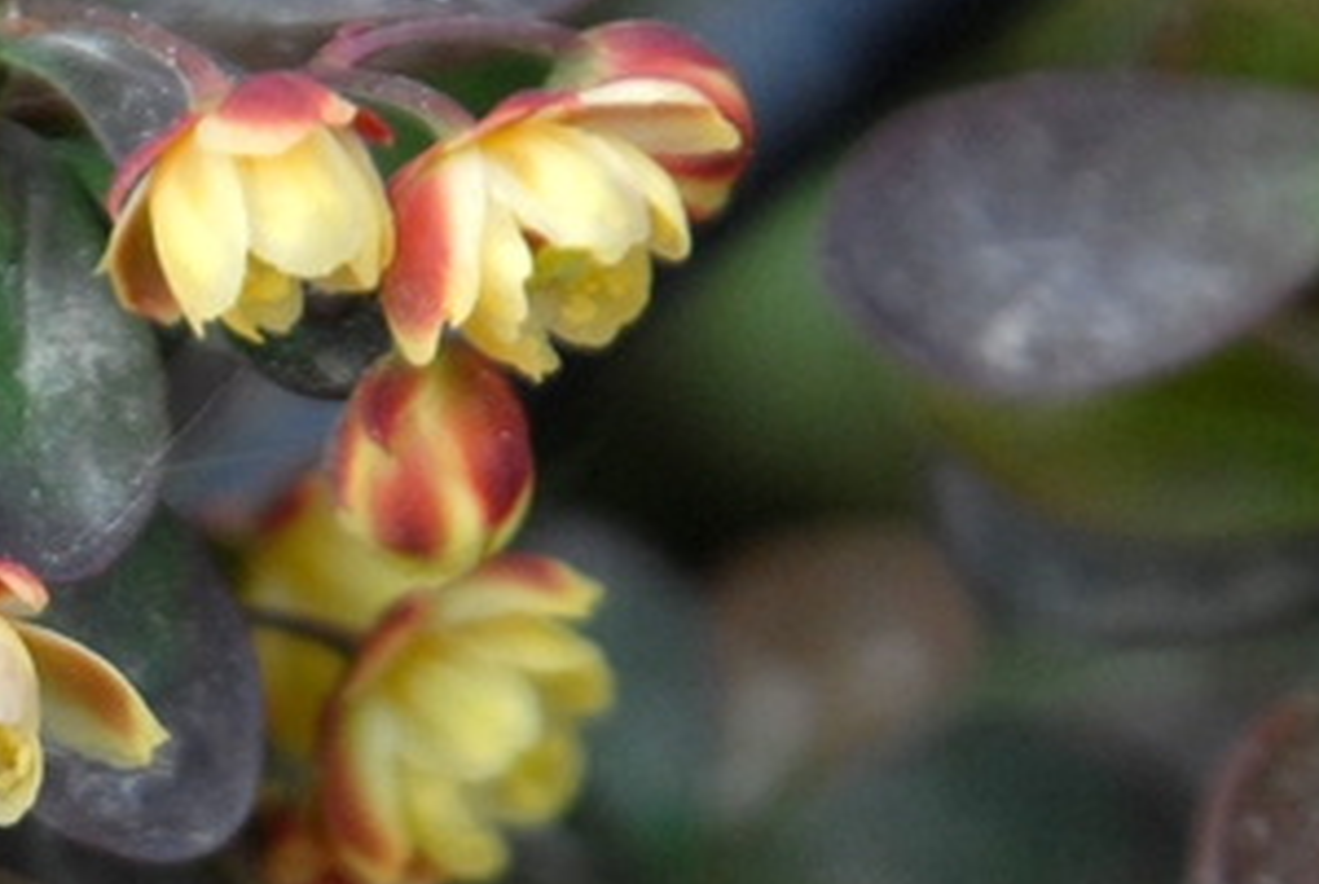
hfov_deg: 1.8
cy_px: 464
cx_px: -251
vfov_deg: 1.2
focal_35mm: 1126
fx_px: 41316
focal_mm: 220
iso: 400
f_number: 6.3
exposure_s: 1/160
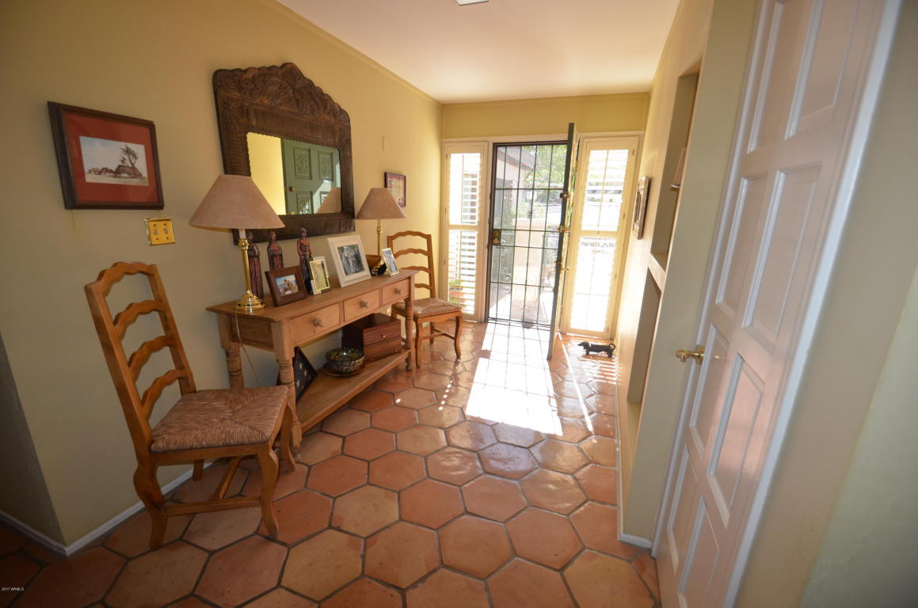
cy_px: 304
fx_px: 382
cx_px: 459
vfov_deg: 77.1
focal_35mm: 15
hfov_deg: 100.5
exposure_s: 1/125
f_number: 3.5
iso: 320
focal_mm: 10
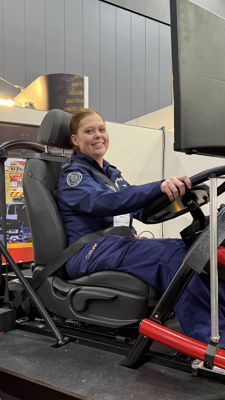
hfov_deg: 35.6
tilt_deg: -3.3
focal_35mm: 33
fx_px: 350
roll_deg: -0.4
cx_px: 117
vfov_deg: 59.3
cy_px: 223
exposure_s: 1/50
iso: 250
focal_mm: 6.76
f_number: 1.78
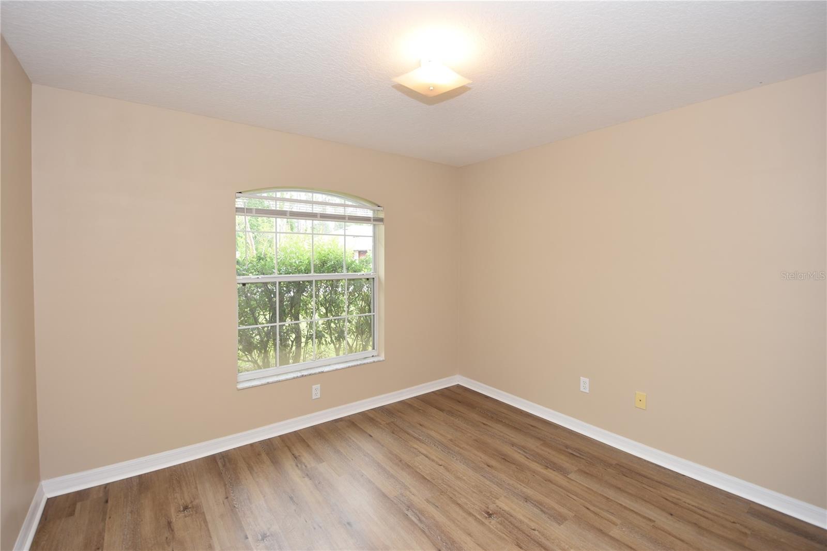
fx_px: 344
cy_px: 276
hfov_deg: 100.4
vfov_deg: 77.3
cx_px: 414
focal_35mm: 15
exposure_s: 1/60
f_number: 4
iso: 200
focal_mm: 10
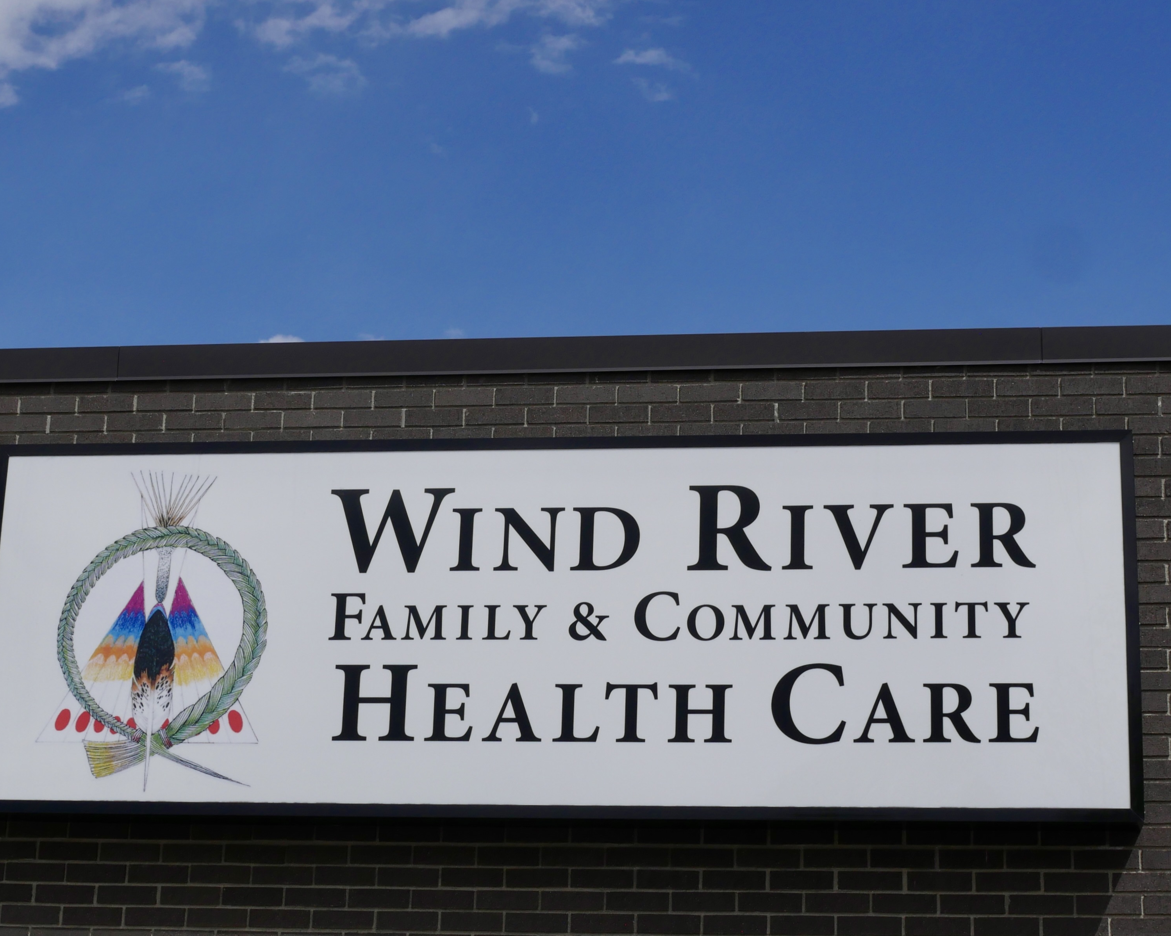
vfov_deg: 21.6
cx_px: 566
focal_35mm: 71
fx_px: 2460
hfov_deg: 26.8
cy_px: 442
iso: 200
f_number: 8
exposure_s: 1/1300
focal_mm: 25
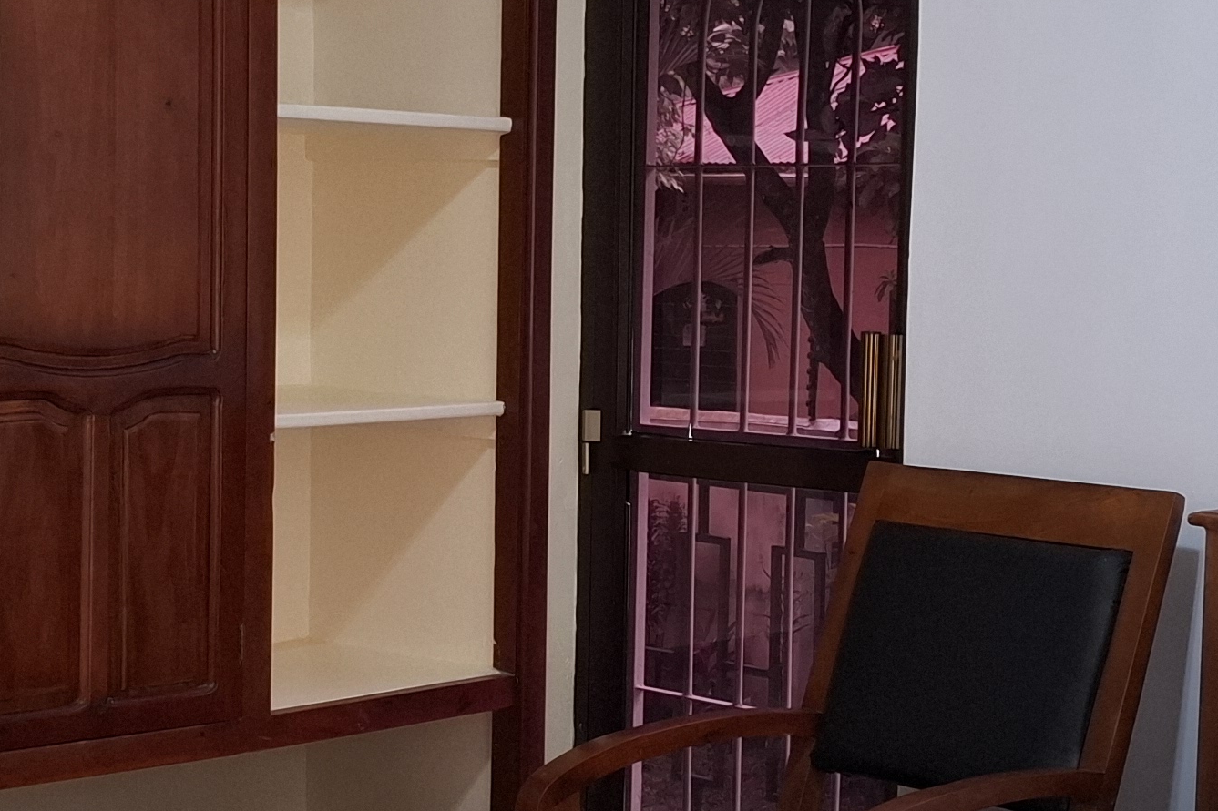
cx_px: 705
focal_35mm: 73
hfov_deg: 27.7
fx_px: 2469
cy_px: 477
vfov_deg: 18.7
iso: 250
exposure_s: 1/30
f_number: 1.8
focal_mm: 5.54
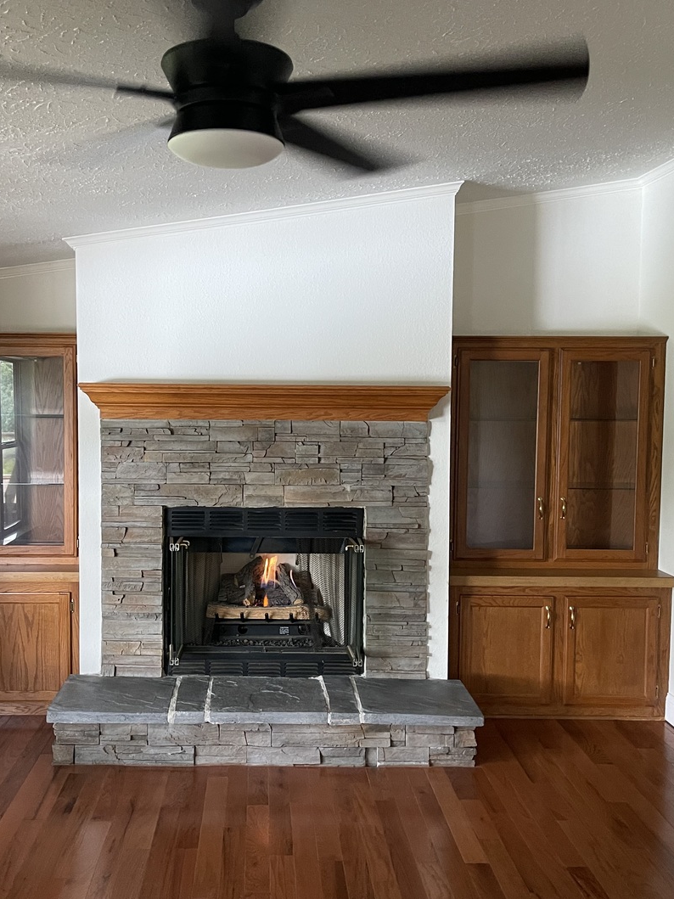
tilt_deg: -3.4
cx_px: 256
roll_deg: -0.5
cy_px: 445
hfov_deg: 41.5
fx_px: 883
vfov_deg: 54.0
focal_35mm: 34
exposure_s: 1/60
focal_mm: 5.1
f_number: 1.6
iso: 500
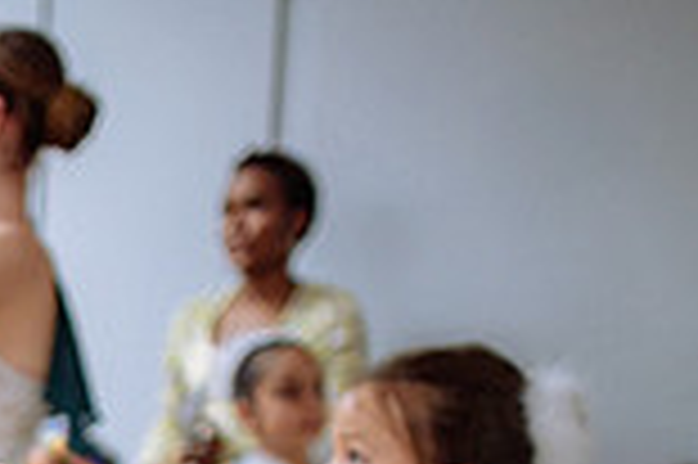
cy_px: 831
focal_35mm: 90
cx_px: -338
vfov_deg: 13.6
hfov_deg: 19.8
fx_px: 1743
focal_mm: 24
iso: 800
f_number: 1.4
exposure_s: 1/250
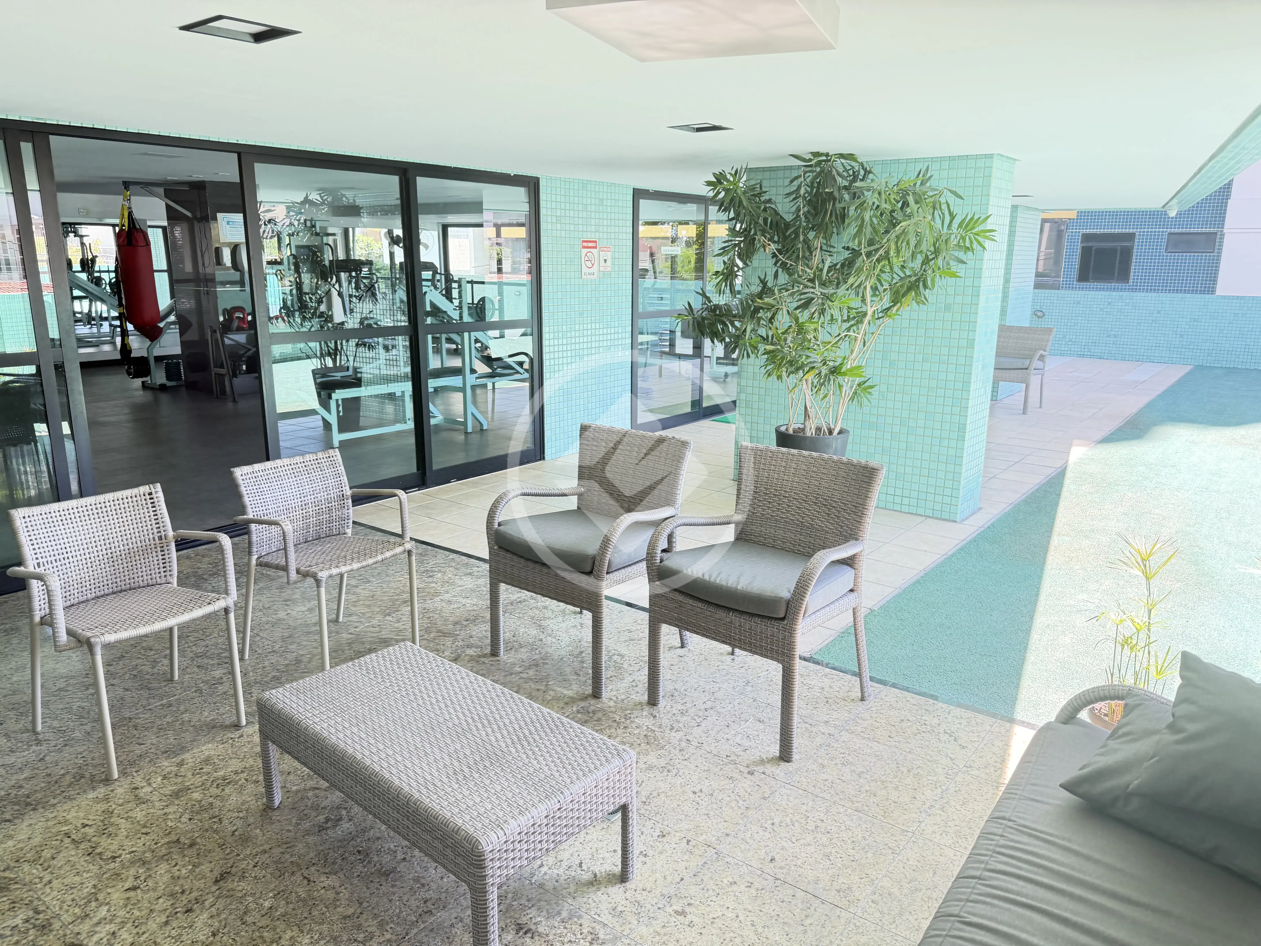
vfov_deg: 56.8
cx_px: 630
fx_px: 874
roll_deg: -0.2
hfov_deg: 71.6
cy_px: 473
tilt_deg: -13.1
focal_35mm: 24
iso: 200
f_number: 1.78
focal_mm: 6.76
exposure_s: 1/130
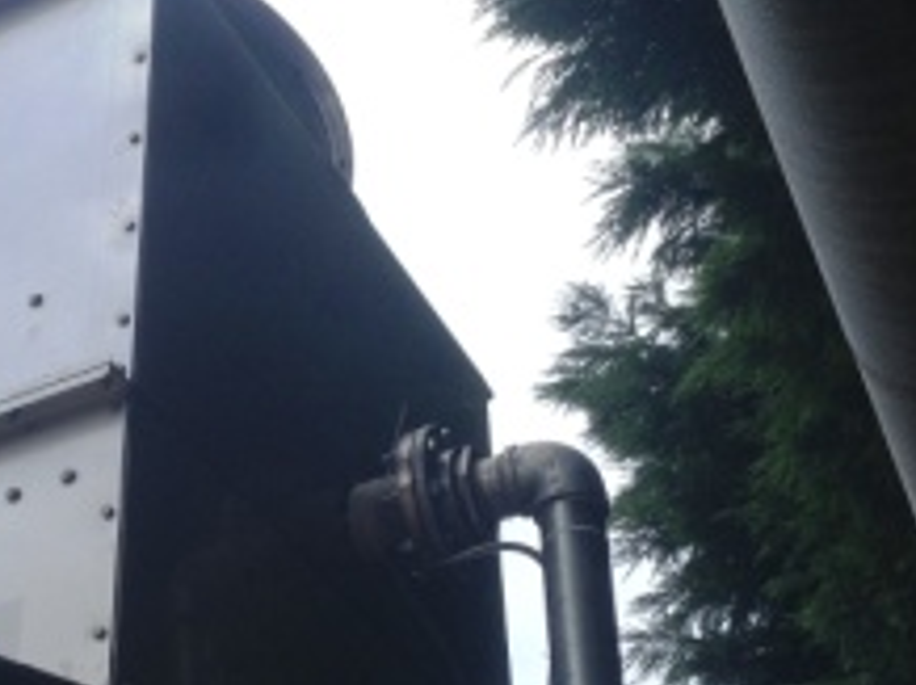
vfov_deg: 20.3
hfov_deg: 27.0
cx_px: 345
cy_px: 500
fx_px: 1903
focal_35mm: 72
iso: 50
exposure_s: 1/428
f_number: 2.4
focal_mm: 4.28
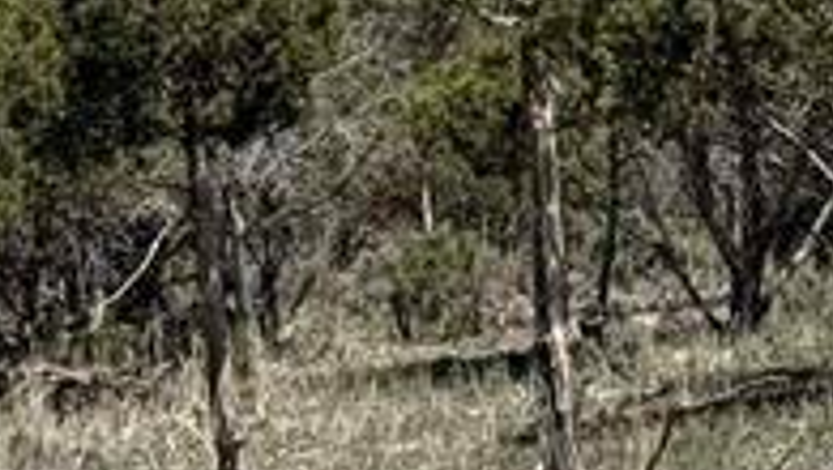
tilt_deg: -1.2
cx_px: 1666
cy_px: -350
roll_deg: +0.6
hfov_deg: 7.5
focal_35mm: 275
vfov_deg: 4.4
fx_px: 6078
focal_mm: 6.76
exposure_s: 1/8772
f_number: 1.78
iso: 80
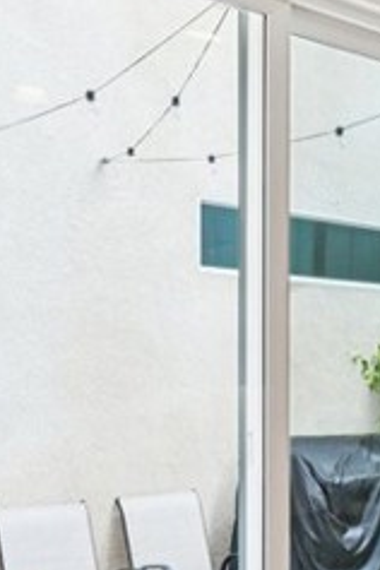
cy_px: 370
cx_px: 587
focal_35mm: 69
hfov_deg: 17.5
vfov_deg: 29.1
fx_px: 1092
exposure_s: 1/45
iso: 400
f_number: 8
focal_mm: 16
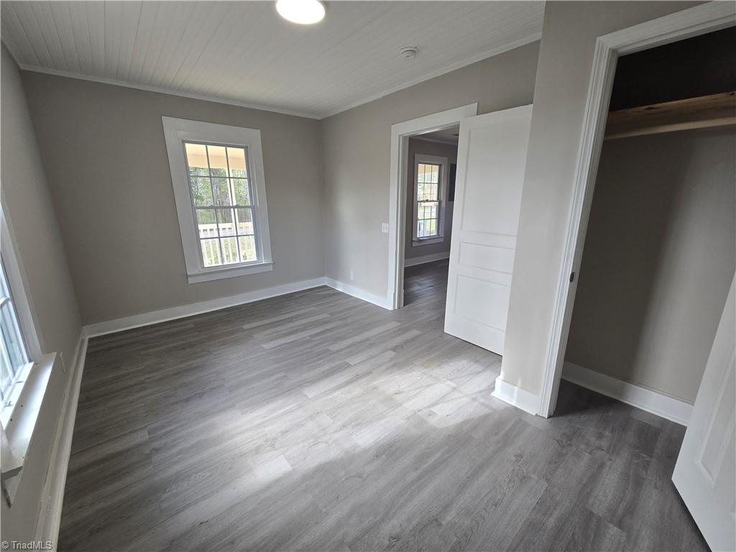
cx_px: 368
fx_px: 276
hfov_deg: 106.2
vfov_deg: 89.9
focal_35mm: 13
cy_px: 276
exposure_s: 1/60
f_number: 2.2
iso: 50
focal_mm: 2.2
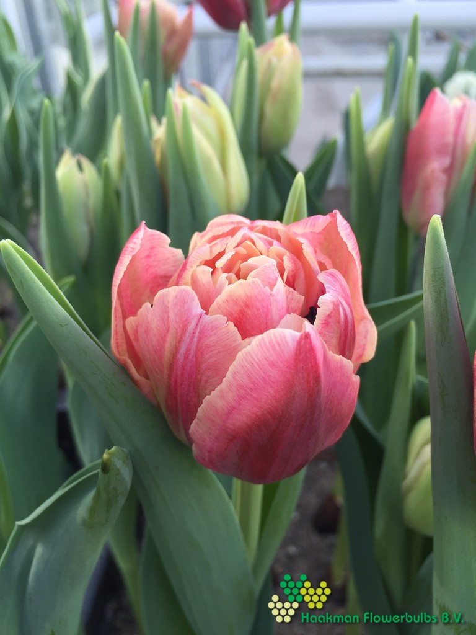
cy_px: 318
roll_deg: +3.6
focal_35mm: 29
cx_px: 238
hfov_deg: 48.2
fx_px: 532
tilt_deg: -34.0
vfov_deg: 61.7
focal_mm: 4.15
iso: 32
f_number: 2.2
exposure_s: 1/100
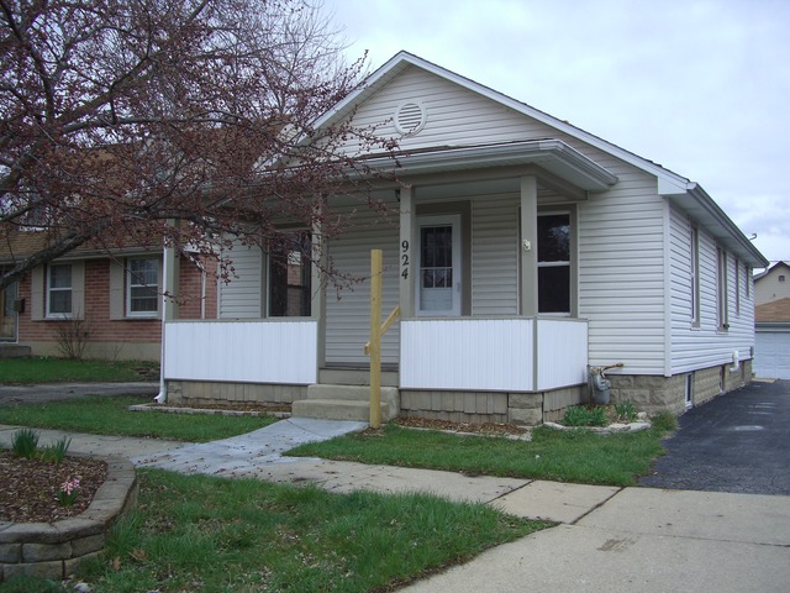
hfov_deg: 49.0
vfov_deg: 37.7
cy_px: 296
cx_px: 395
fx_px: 867
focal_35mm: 38
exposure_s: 1/200
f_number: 5.6
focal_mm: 7.9
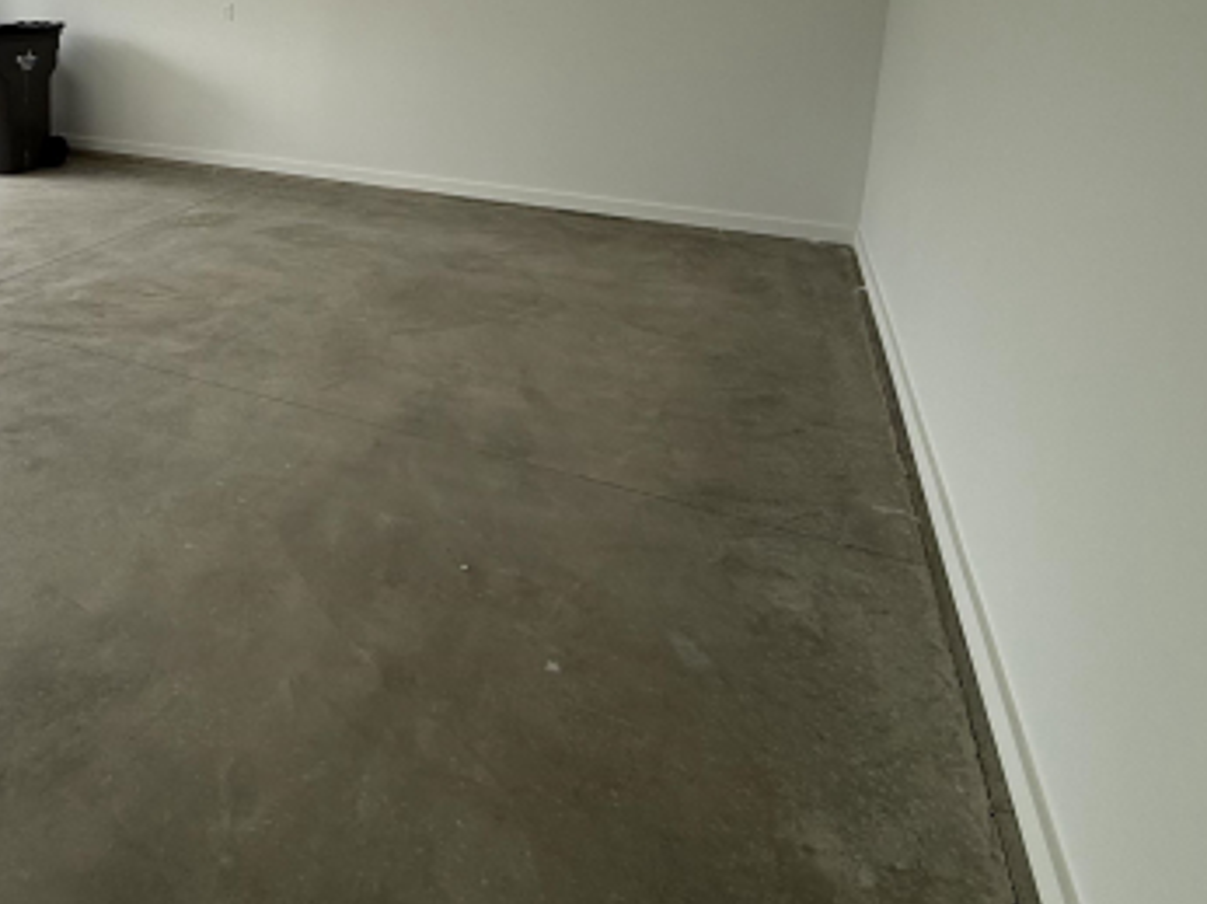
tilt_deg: -8.6
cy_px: 143
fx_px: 941
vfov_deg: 47.6
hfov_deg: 58.5
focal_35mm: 27
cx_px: 187
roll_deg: -0.5
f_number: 2.2
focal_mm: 2.22
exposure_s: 1/424
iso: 64
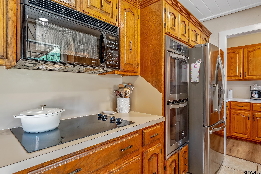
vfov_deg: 61.9
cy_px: 87
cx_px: 130
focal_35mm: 20
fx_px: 145
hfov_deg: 84.0
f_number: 8
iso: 800
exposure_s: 1/8
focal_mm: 20
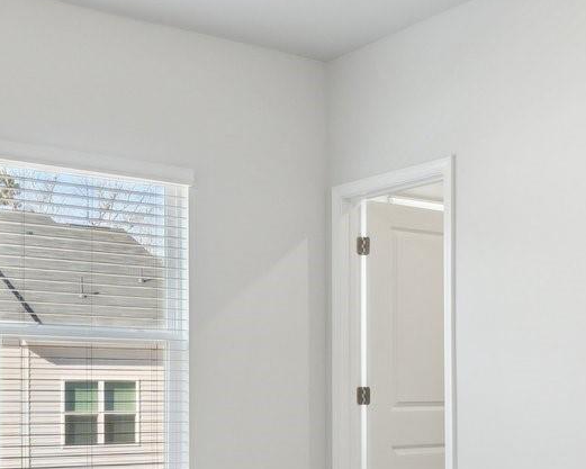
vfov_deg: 25.4
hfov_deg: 31.8
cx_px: 378
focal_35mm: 59
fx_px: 1023
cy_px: 378
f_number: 8
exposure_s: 1/60
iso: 400
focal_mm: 16
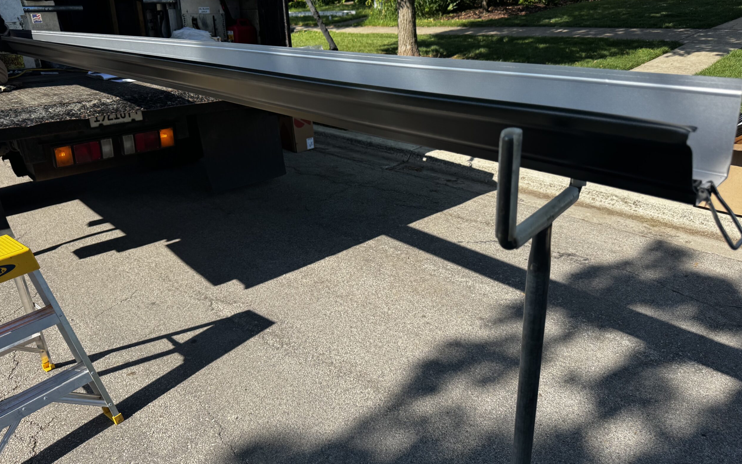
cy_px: 215
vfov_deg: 47.6
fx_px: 526
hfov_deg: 70.4
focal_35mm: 26
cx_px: 372
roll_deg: +3.9
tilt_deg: -24.4
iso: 80
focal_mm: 6.76
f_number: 1.78
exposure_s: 1/2252
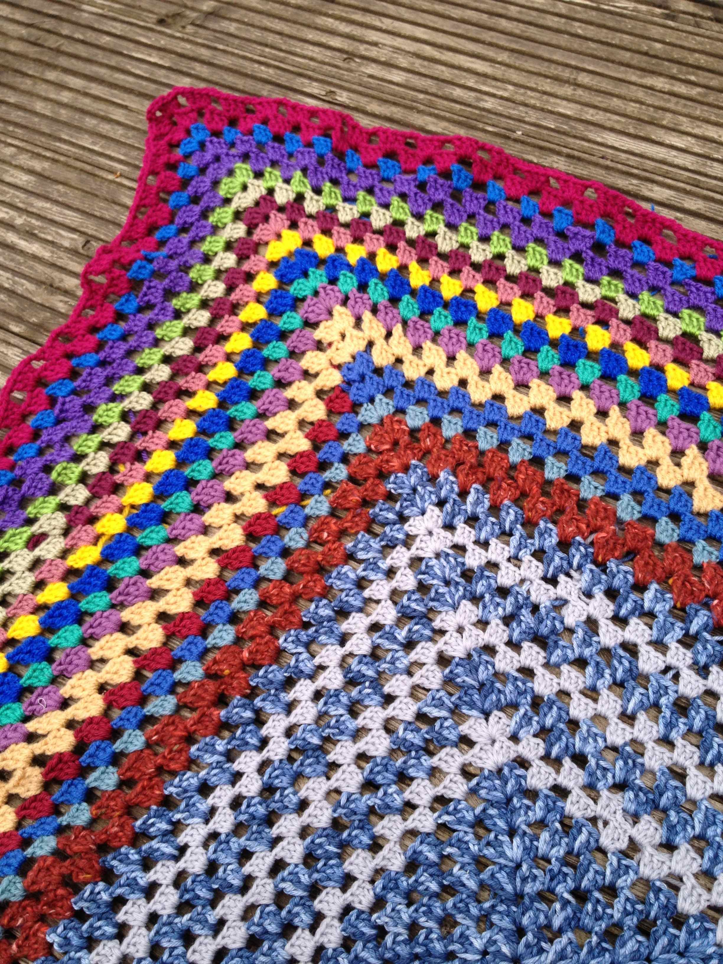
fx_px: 975
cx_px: 362
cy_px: 482
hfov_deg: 40.7
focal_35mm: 35
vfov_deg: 52.6
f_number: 2.4
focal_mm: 4.28
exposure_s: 1/581
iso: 50
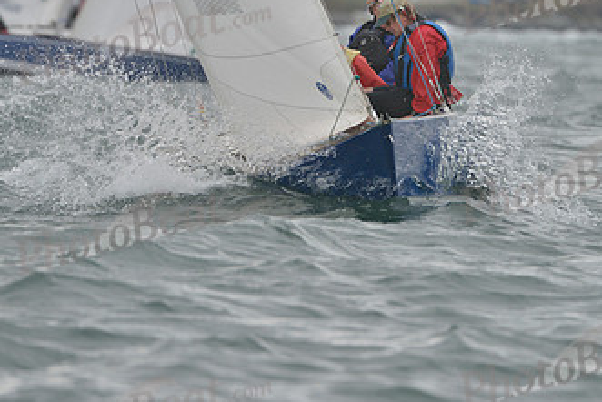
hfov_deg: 3.8
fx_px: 9084
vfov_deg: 2.5
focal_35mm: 543
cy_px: 108
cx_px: 367
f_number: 5.6
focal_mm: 310
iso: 400
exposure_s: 1/1000
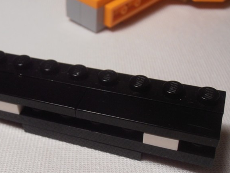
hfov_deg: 33.1
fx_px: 386
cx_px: 87
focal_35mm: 58
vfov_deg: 25.2
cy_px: 108
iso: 100
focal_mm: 6.61
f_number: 3.9
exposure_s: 1/40
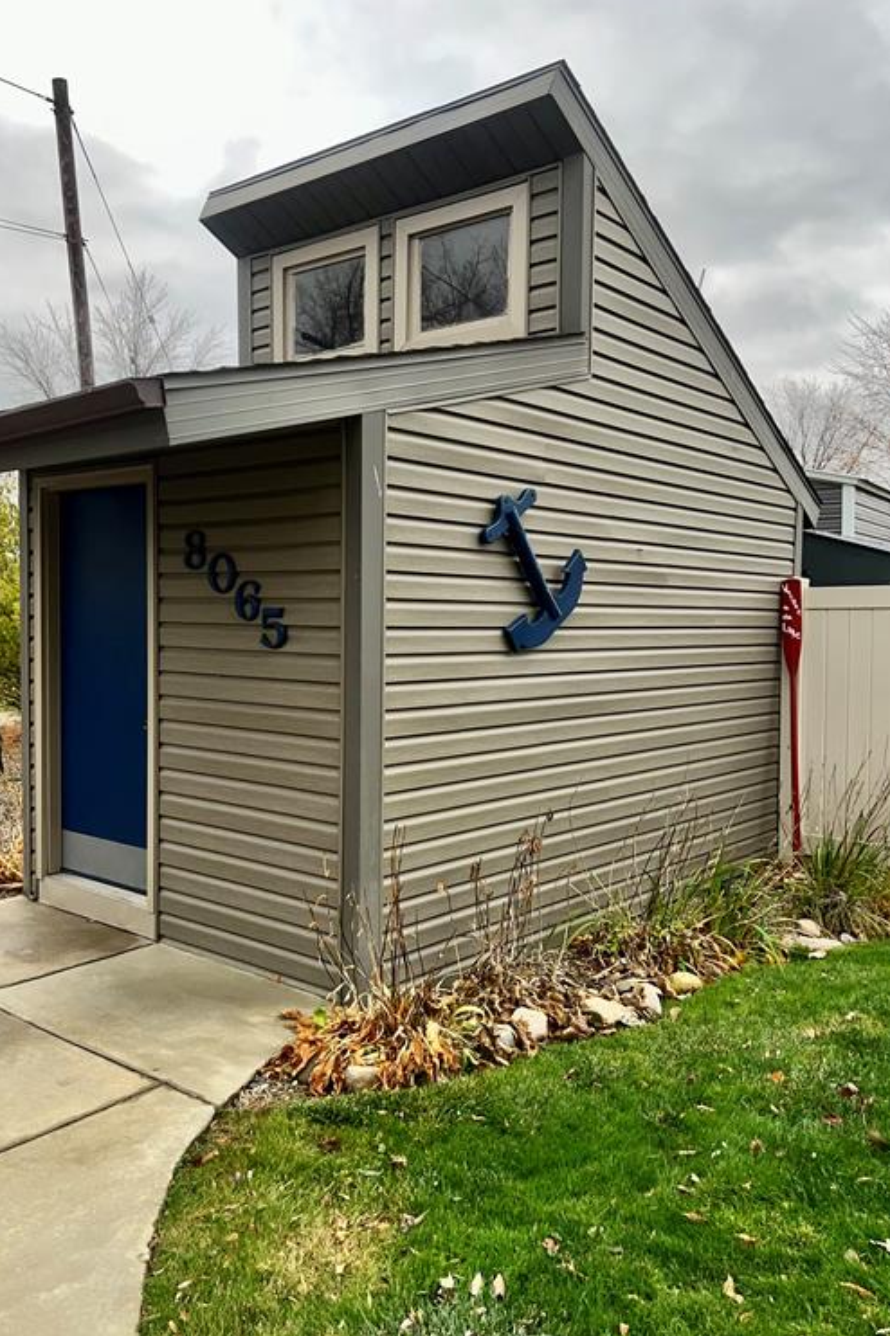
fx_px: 1039
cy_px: 677
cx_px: 398
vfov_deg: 65.5
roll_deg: +0.1
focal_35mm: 28
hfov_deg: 46.3
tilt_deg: -4.2
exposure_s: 1/324
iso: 32
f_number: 1.5
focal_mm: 5.7
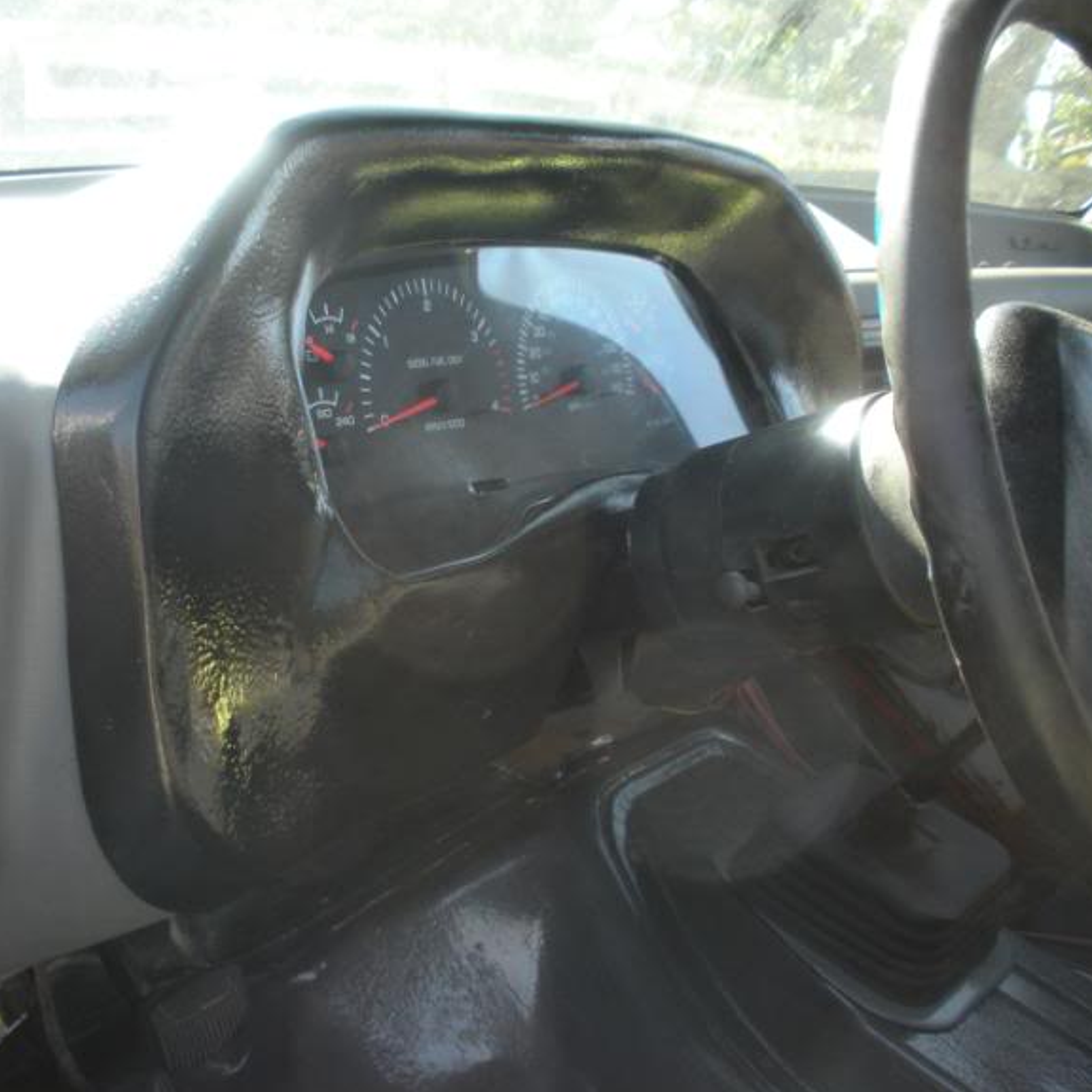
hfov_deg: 39.0
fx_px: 1535
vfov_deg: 39.2
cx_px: 449
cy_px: 529
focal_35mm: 43
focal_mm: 6.3
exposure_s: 1/87
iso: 83
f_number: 3.5
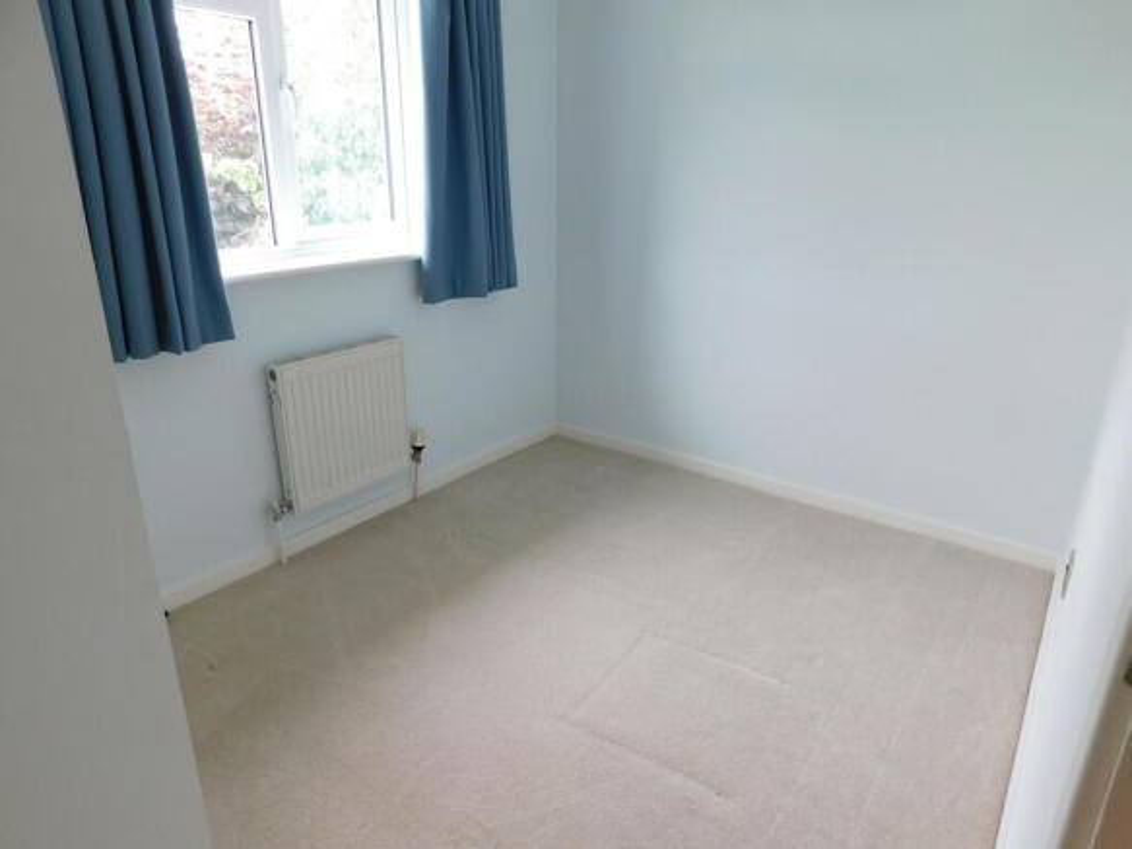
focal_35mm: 23
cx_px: 566
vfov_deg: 58.9
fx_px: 752
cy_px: 424
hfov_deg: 73.9
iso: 125
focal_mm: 4
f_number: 3
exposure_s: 1/30
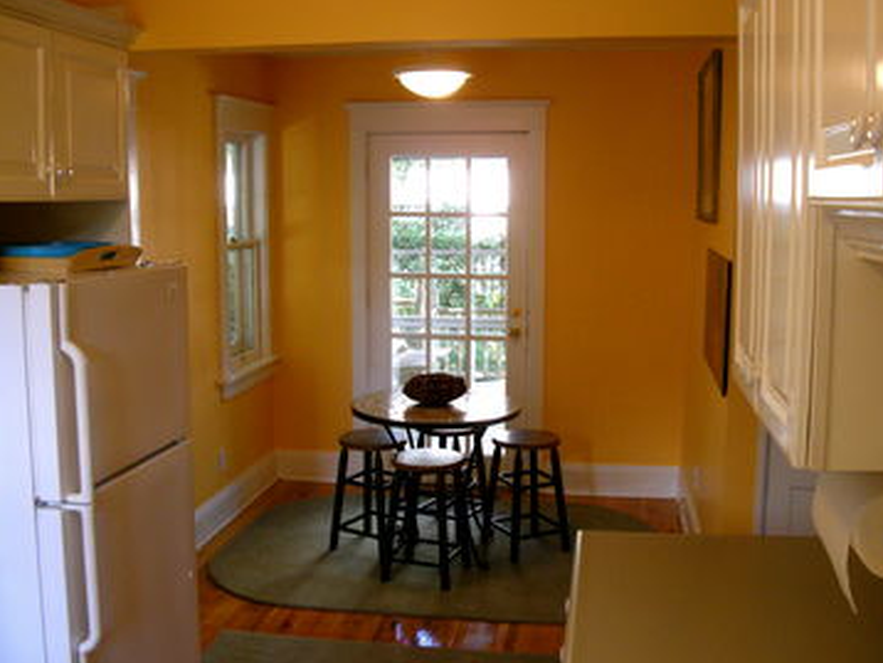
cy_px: 333
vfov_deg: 37.8
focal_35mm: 38
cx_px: 451
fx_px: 970
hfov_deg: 48.9
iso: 264
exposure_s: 1/62.7
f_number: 2.8
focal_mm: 7.9
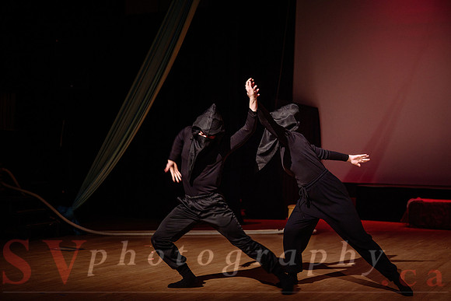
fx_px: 673
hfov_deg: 37.1
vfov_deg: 25.2
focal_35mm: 54
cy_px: 172
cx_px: 226
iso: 1600
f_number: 2.8
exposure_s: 1/200
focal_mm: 47
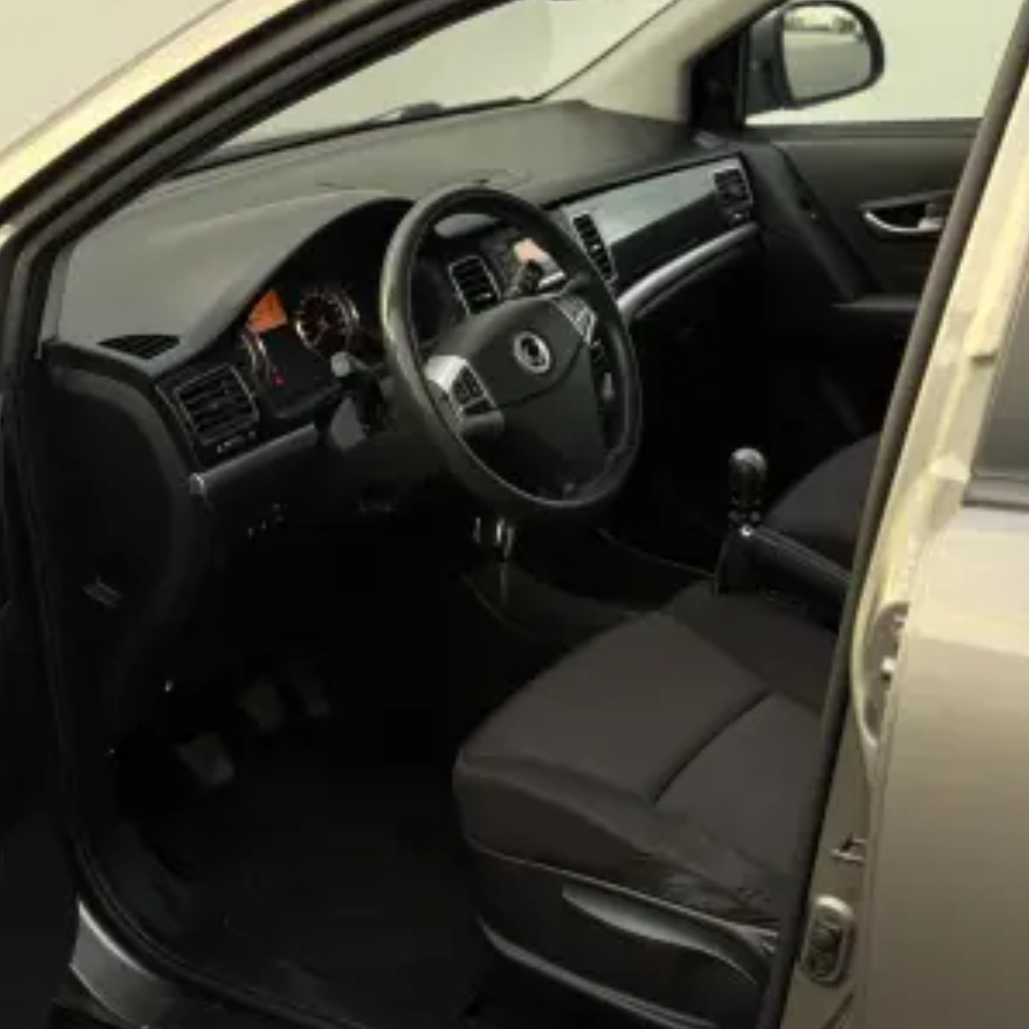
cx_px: 514
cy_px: 514
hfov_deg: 30.0
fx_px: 1917
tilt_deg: -21.1
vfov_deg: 30.0
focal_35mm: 57
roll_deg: +0.7
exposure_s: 1/88
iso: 200
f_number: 1.78
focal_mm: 6.76
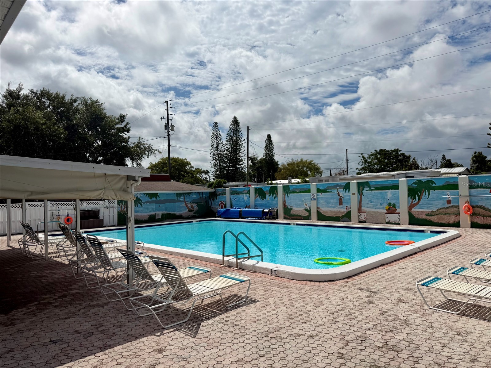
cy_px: 184
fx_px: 340
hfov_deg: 71.6
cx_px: 246
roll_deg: +1.7
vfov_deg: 56.8
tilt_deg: +1.2
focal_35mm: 24
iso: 100
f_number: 1.78
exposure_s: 1/22727
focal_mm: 6.76
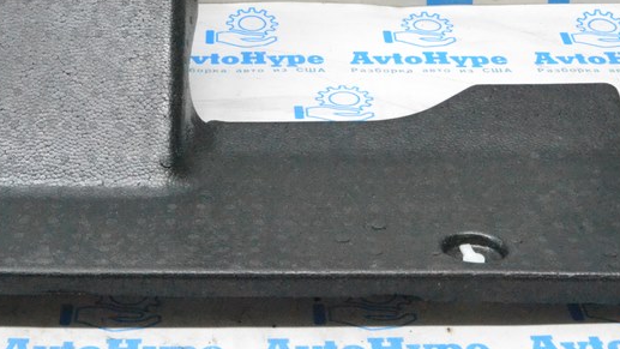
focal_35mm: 81
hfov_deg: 26.0
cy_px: -9
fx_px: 1332
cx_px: 175
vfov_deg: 14.7
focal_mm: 26
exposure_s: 1/125
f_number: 10
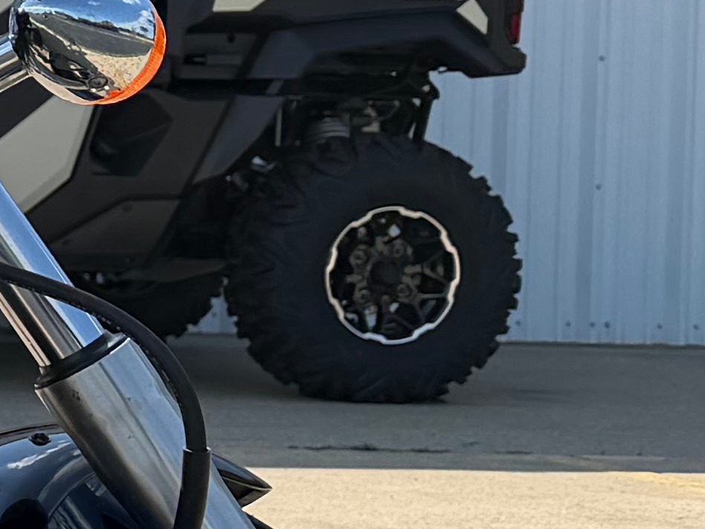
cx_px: -1309
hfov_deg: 10.4
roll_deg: -1.3
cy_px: 170
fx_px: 2933
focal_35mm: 144
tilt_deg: -1.8
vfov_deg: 10.3
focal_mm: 6.76
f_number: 1.78
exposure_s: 1/2907
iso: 80
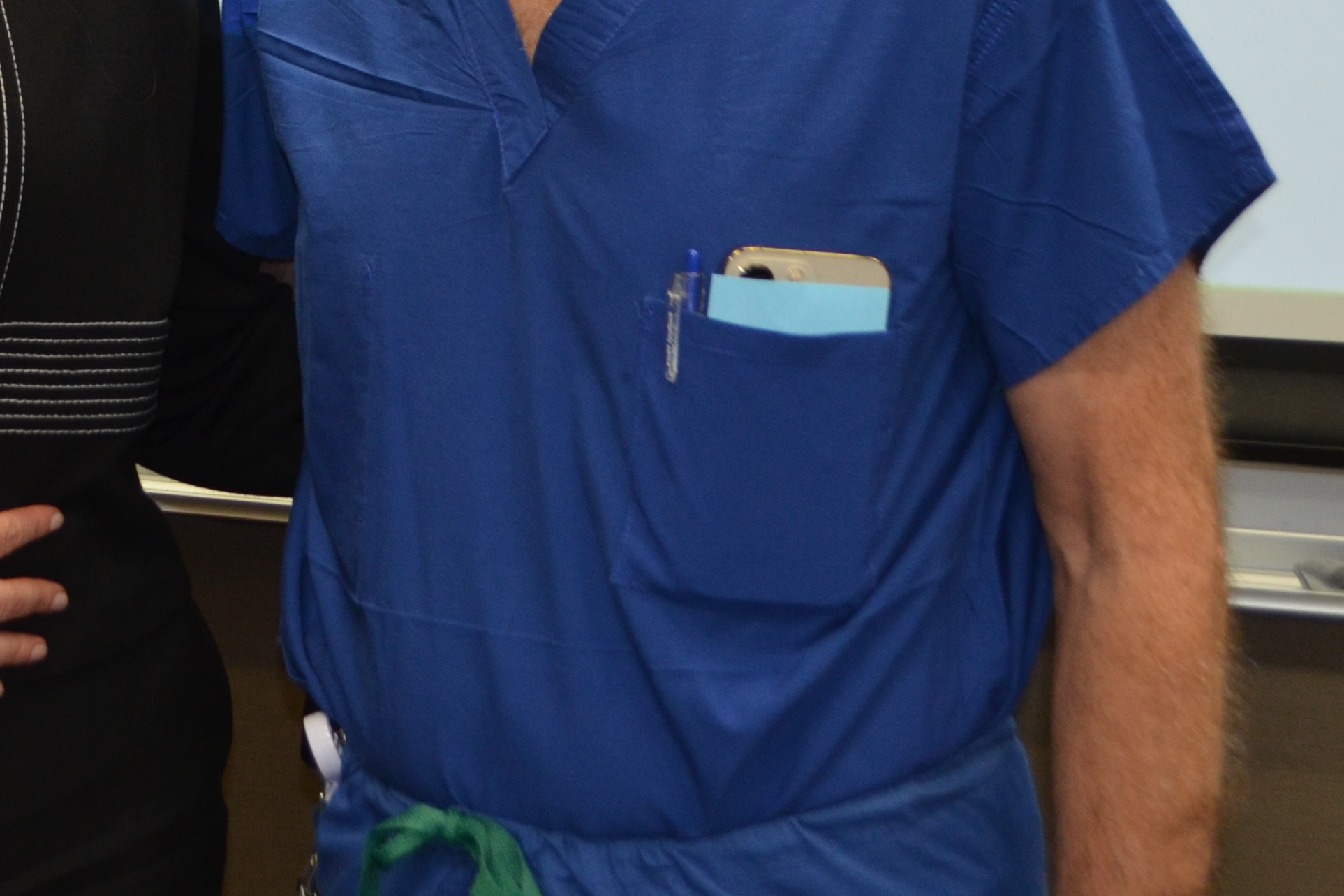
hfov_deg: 21.8
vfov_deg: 14.4
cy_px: -194
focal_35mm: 92
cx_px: 236
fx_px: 3434
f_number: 4
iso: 640
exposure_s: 1/60
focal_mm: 24
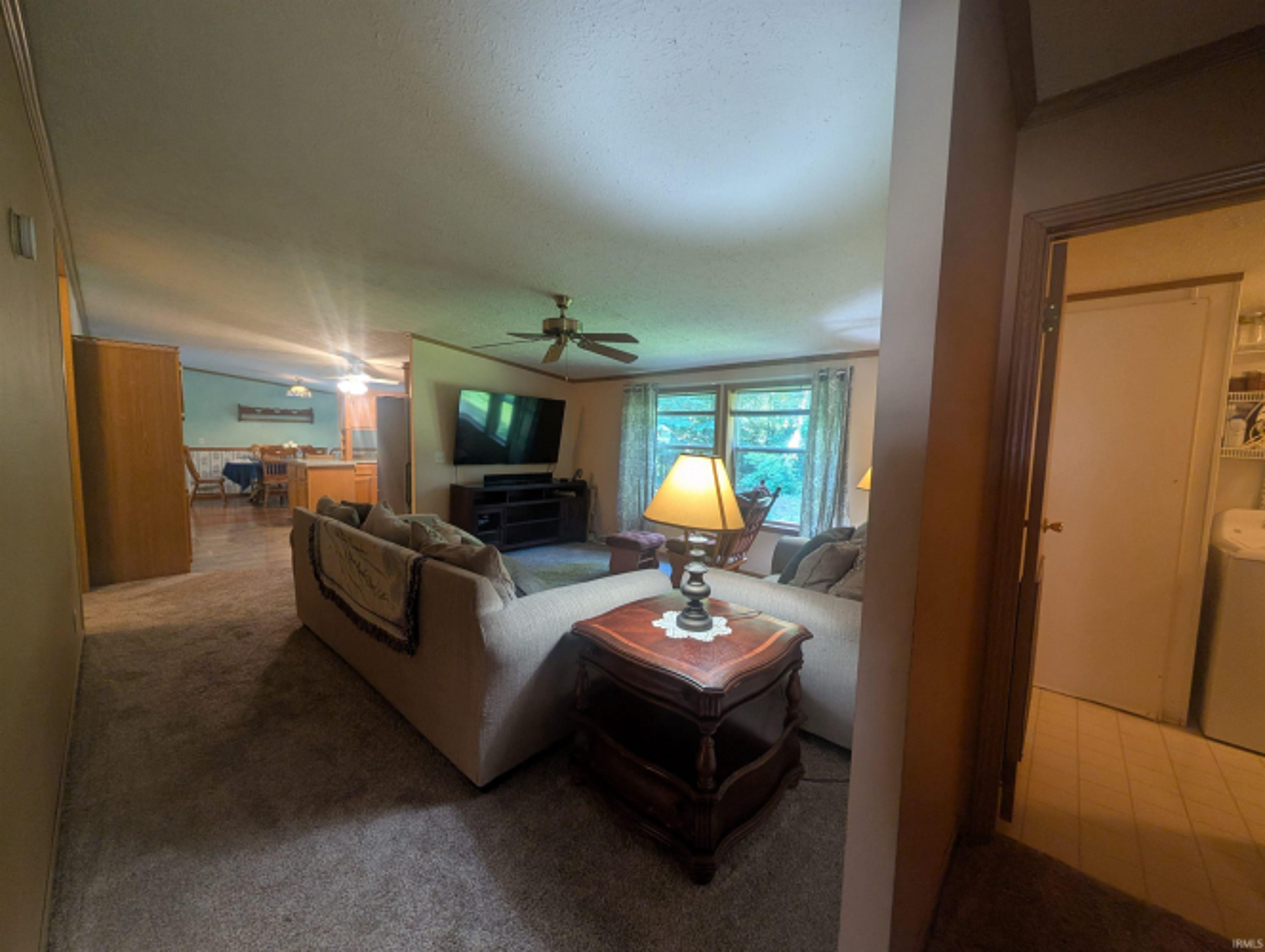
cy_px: 476
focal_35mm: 12
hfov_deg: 110.5
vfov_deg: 94.6
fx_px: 439
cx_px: 632
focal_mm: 2.02
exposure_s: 1/40
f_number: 1.7
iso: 158
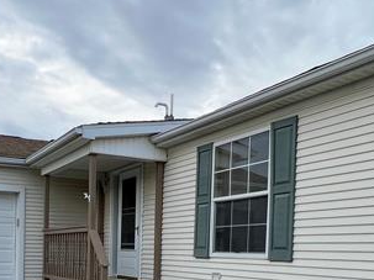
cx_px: 125
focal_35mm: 44
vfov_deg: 30.8
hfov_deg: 42.4
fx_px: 475
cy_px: 273
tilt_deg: -3.0
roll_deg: -1.3
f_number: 1.8
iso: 32
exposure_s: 1/595
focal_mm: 1.57
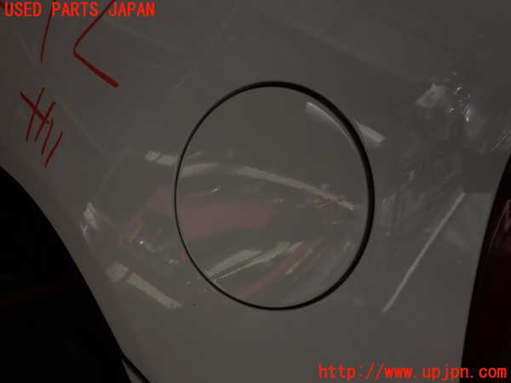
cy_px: 192
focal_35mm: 30
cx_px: 256
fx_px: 443
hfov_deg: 60.0
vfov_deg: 46.8
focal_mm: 5.4
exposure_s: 1/800
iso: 100
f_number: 3.2
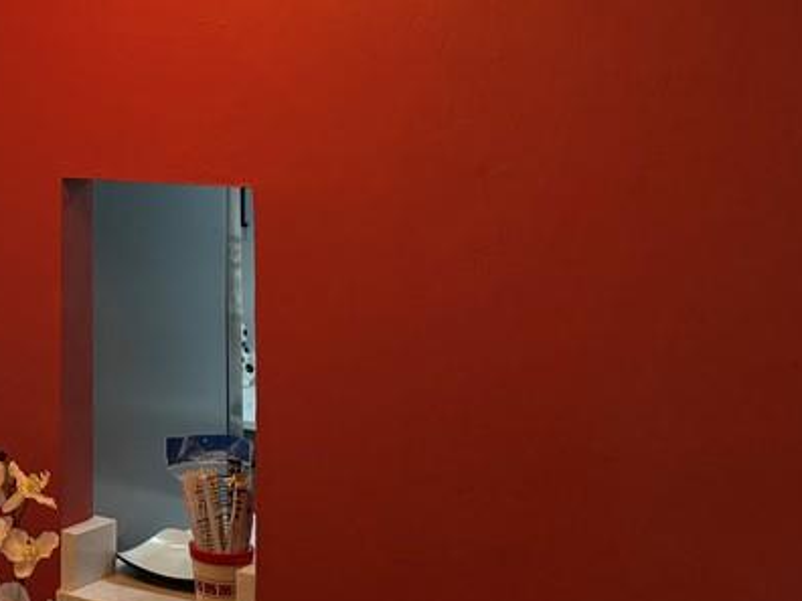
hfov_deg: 27.9
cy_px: 49
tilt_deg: +2.7
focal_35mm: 62
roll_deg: -0.8
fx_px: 1436
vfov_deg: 23.0
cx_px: -126
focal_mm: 6.76
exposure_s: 1/165
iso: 200
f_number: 1.78
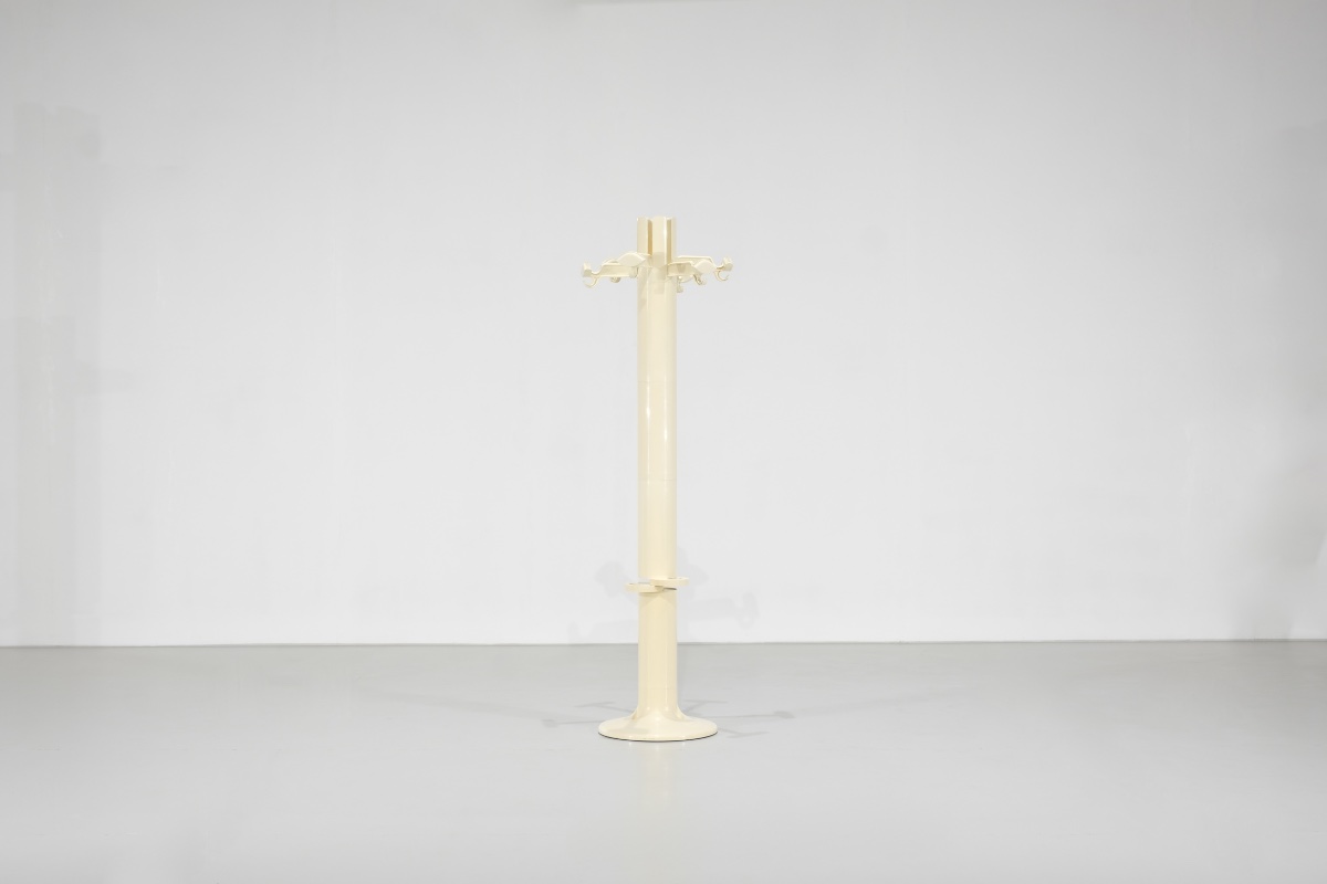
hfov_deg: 37.5
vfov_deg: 25.5
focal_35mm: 53
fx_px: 1953
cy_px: 442
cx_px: 664
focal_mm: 35
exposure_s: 1/15
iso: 400
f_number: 8
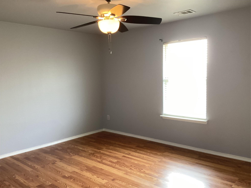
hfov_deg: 58.4
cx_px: 126
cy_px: 94
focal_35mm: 31
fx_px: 225
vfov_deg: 45.4
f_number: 2.4
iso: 80
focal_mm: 3.3
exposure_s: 1/60
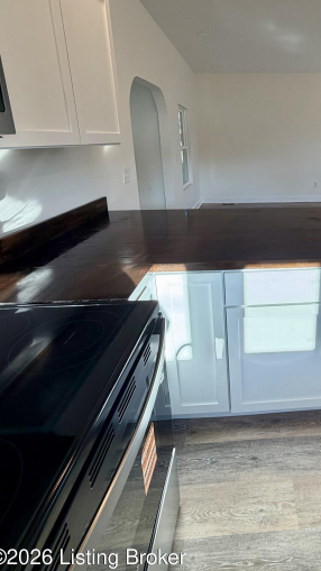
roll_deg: -0.4
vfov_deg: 85.1
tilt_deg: -14.2
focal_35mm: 20
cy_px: 217
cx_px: 269
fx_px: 303
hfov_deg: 51.3
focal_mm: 2.22
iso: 100
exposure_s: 1/120
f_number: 2.2
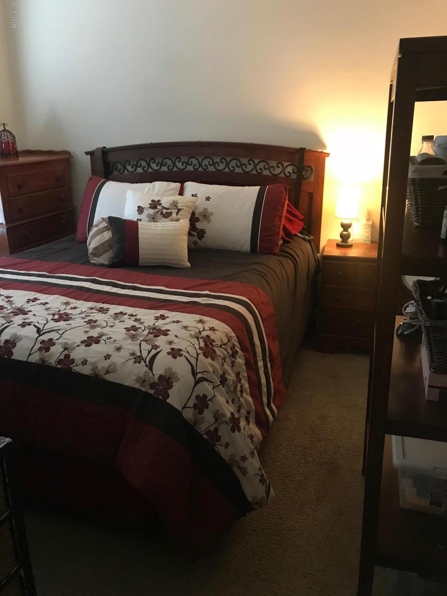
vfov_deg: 63.4
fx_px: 482
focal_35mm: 28
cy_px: 298
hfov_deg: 49.7
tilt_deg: -19.3
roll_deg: +1.1
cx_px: 224
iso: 80
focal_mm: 3.99
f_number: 1.8
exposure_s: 1/5
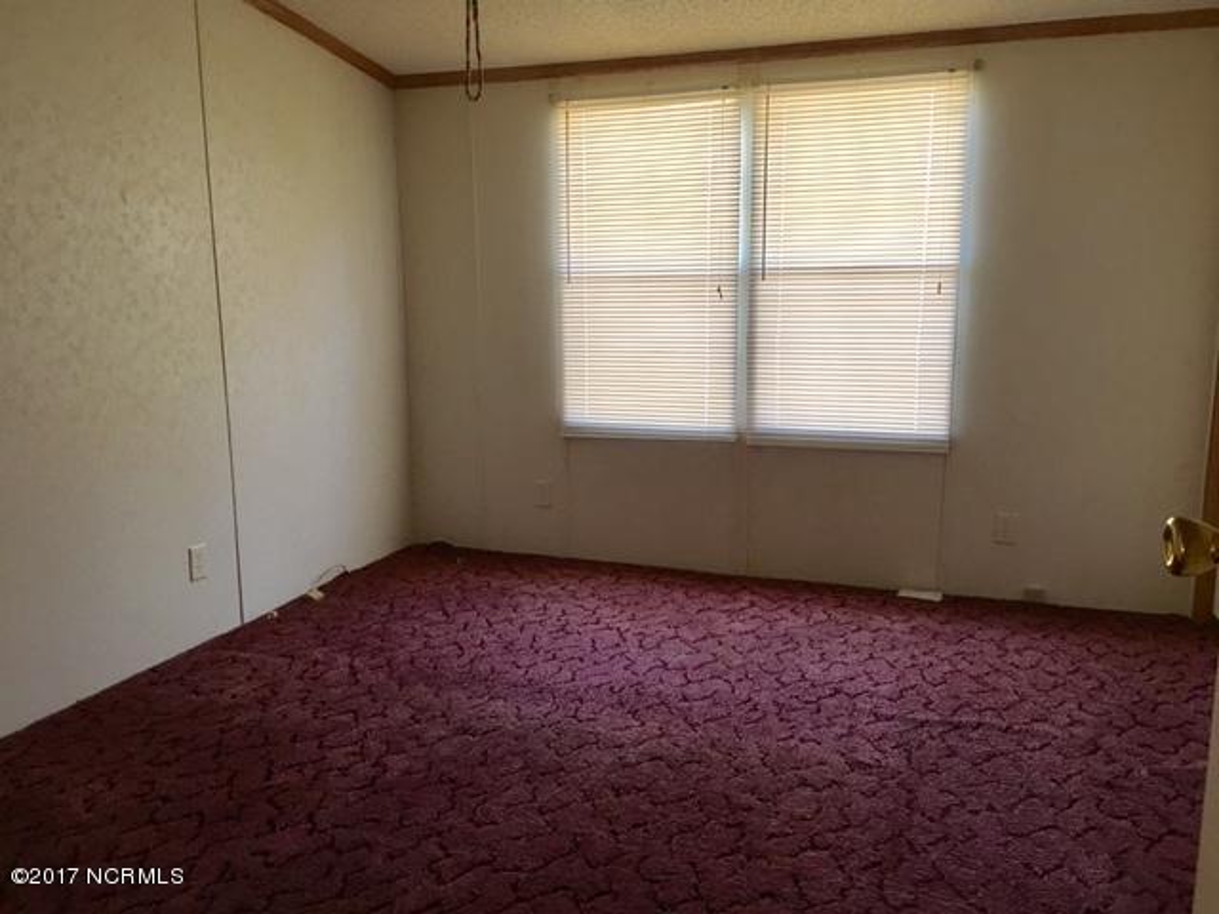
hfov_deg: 61.7
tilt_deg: -9.7
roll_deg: +0.6
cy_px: 457
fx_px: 1021
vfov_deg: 48.2
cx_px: 610
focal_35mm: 29
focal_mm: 4.15
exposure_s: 1/15
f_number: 2.2
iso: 32
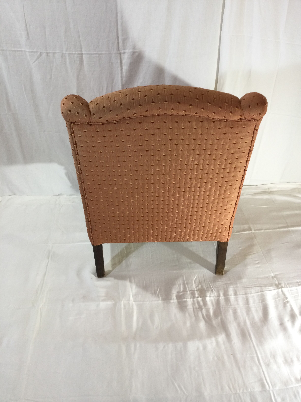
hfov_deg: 45.4
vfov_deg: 58.4
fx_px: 359
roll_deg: +0.3
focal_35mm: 31
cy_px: 201
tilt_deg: -32.0
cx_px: 150
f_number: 2.4
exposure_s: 1/33
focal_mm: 3.3
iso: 64
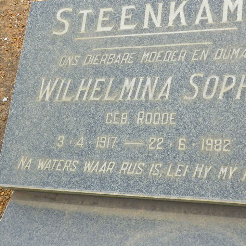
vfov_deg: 29.0
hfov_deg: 28.8
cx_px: 174
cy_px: 94
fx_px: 474
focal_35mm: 59
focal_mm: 7.1
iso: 64
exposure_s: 1/200
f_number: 4.5
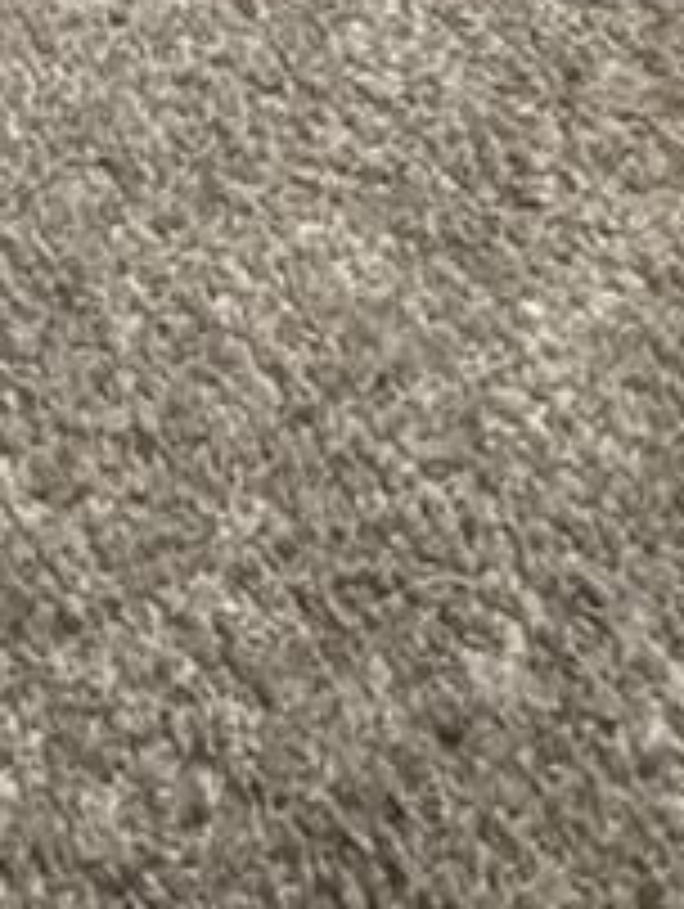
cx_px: -572
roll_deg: -0.3
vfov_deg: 12.7
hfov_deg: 15.2
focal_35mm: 83
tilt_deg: -11.8
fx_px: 2182
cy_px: -1611
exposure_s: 1/60
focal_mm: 2.22
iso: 125
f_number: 2.2
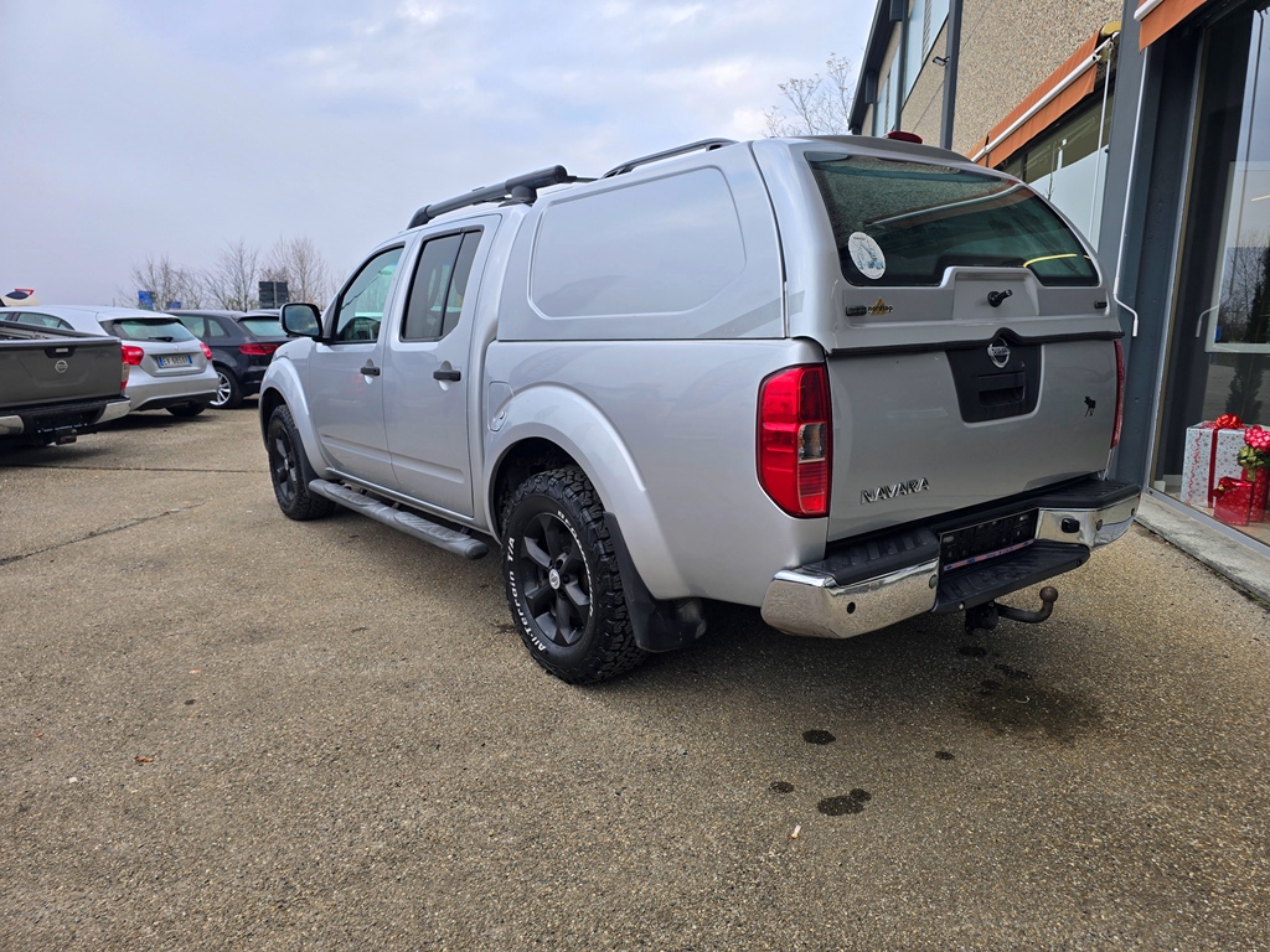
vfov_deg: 58.9
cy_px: 476
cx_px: 635
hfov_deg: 73.9
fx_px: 844
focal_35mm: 23
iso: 20
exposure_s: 1/180
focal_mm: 6.3
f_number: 1.7
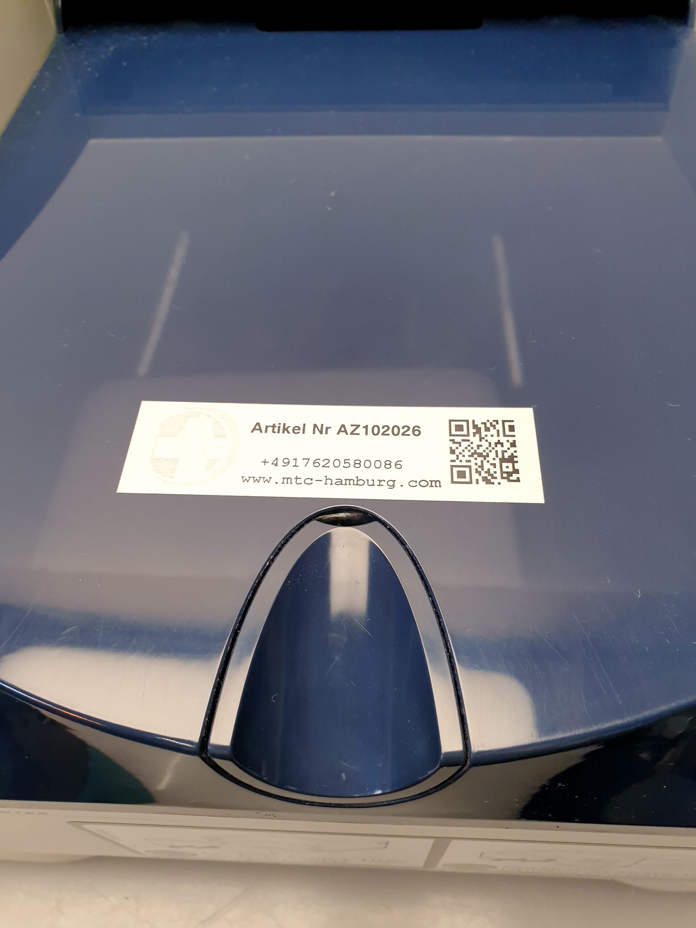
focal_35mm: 26
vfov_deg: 67.3
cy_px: 464
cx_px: 348
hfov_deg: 53.1
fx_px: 697
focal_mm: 4.3
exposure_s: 1/100
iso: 125
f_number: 2.4
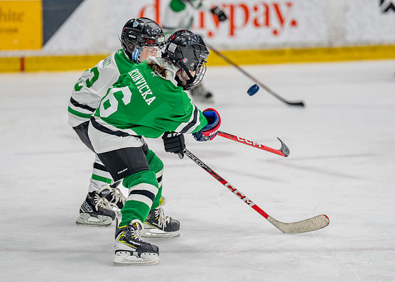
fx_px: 1863
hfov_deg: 12.1
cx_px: 176
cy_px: 126
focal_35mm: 166
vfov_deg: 8.7
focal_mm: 132
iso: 1000
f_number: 2.8
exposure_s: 1/1600
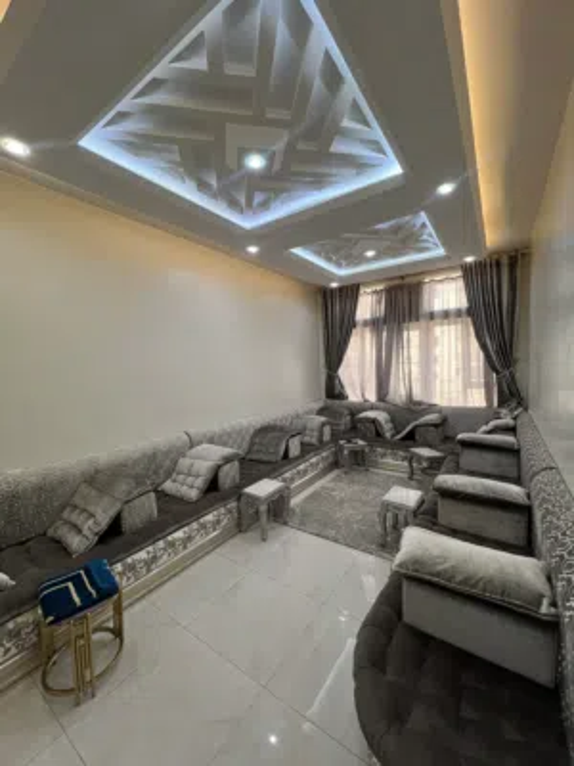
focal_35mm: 13
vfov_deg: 106.2
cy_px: 383
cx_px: 287
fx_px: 287
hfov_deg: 89.9
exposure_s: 1/100
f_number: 1.8
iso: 125
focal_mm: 1.57
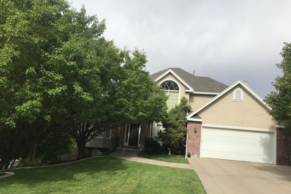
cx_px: 147
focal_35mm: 30
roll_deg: -4.6
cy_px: 109
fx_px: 243
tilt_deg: +7.7
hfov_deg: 61.9
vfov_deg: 43.5
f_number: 1.8
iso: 20
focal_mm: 3.99
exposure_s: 1/3425
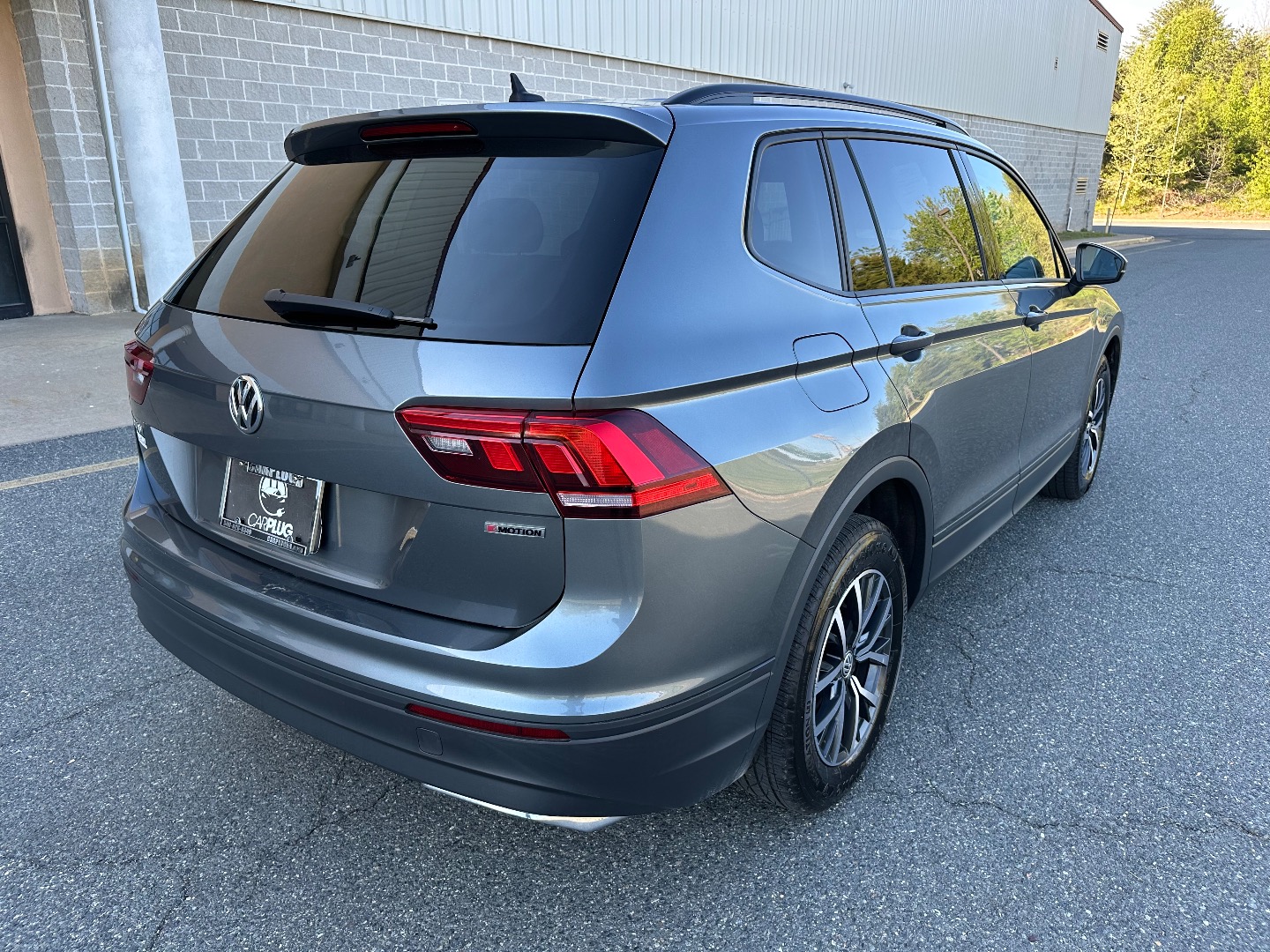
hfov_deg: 71.6
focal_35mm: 24
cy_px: 476
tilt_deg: -18.1
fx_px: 881
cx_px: 635
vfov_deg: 56.8
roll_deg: +0.0
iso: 80
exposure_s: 1/450
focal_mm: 6.86
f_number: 1.78
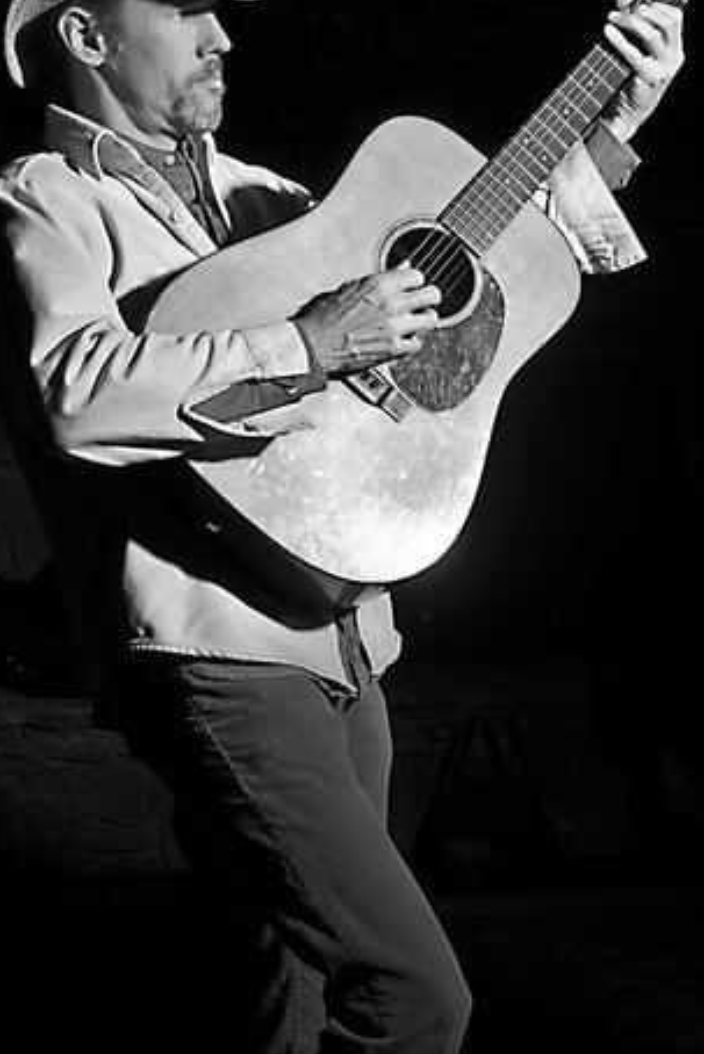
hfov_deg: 12.3
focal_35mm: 111
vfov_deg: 18.3
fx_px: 3253
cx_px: 639
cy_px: 738
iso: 100
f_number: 9
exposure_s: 1/160
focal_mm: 42
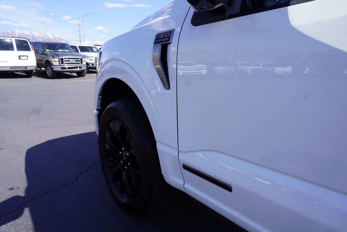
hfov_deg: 73.7
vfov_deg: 53.2
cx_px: 174
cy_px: 116
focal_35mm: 24
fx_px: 231
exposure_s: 1/125
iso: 100
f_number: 9
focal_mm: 16
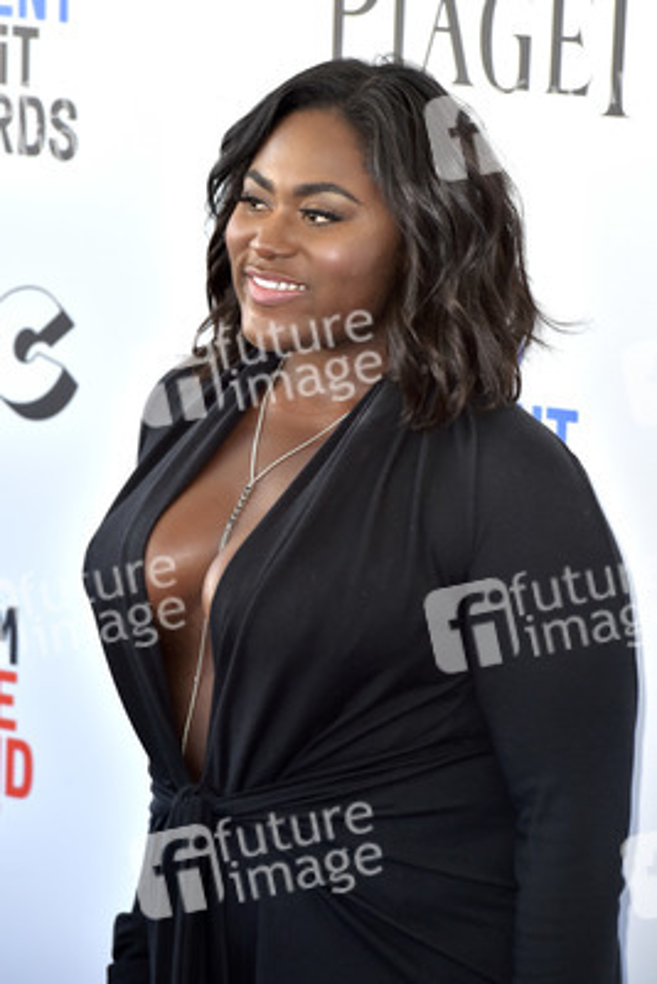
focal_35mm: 200
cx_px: 328
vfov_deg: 10.3
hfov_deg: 6.9
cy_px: 492
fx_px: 5470
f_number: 6.3
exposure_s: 1/320
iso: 500
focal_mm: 200
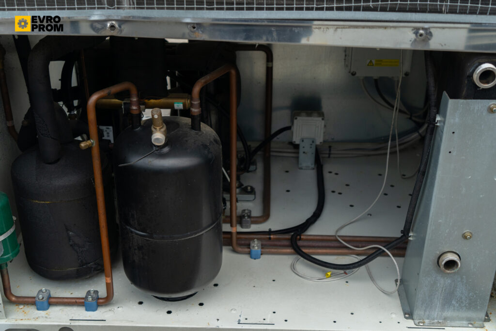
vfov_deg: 29.3
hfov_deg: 42.7
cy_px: 166
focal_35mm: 46
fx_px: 634
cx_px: 248
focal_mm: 46
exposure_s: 1/80
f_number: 4
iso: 1000
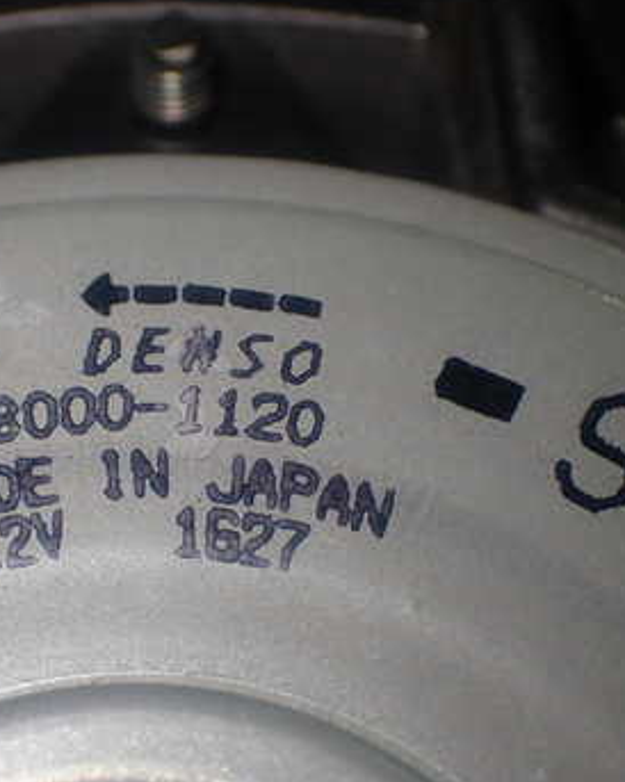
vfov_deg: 27.1
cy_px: 442
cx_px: 173
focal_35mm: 70
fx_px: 1620
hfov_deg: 21.7
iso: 200
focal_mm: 7.31
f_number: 2.8
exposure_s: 1/60
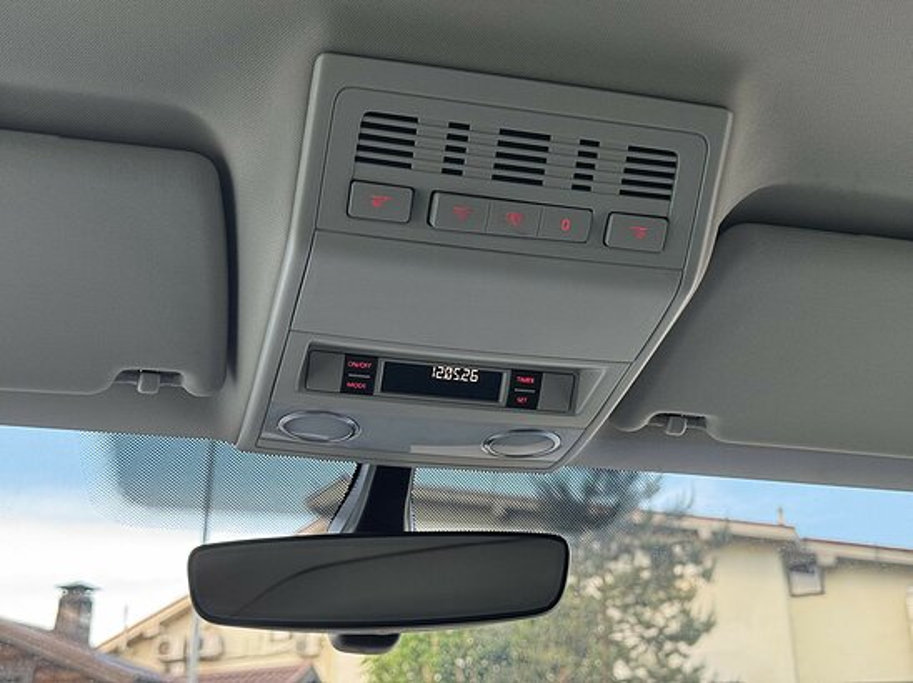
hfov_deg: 39.7
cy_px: 342
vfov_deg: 30.2
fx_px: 1265
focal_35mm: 48
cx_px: 456
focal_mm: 6.76
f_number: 1.78
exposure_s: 1/40
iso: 250
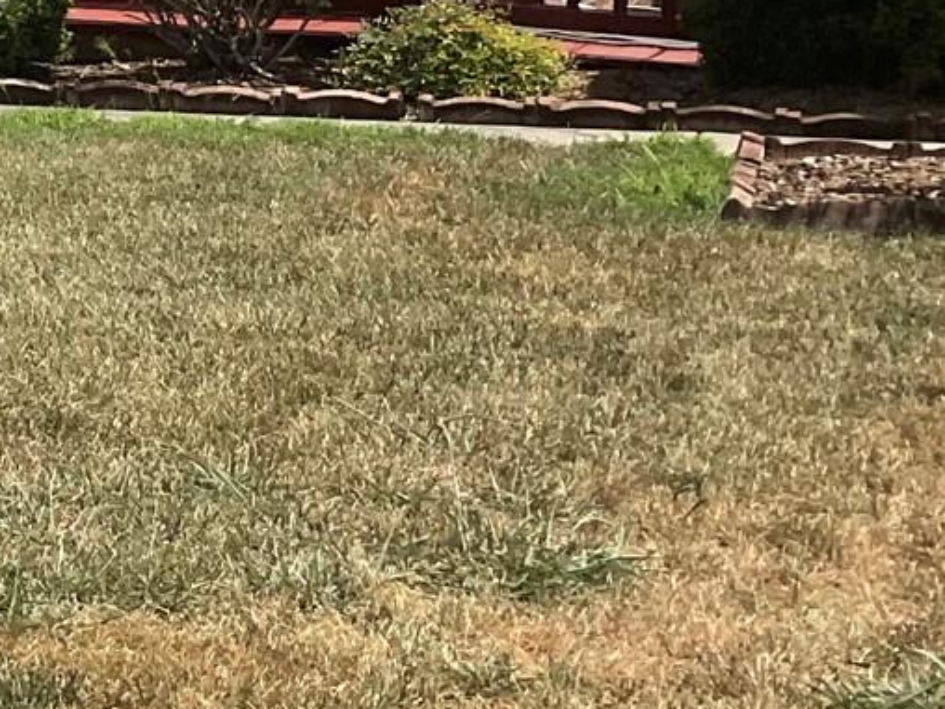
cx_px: -943
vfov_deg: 12.3
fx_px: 3194
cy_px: -199
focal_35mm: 117
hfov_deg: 14.1
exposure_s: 1/2667
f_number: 1.8
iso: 16
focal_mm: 3
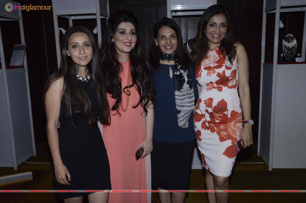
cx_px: 153
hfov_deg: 53.2
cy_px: 102
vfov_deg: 36.8
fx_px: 306
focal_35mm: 36
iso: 800
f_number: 13
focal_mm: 24
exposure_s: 1/200
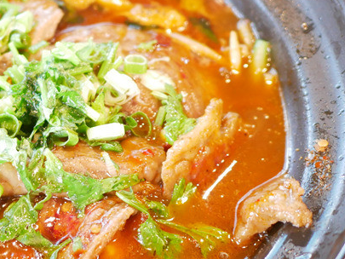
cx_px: 28
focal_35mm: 74
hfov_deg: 25.4
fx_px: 738
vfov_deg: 19.9
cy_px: 164
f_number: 1.7
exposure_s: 1/60
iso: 800
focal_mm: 15
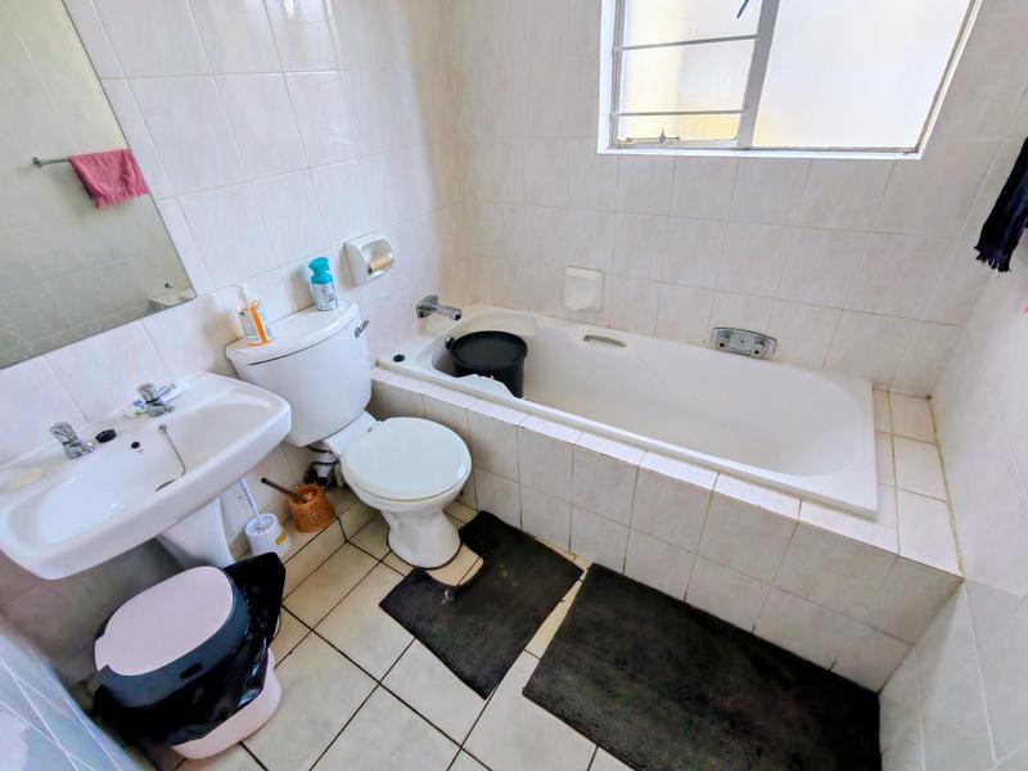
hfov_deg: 94.5
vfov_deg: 78.1
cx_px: 514
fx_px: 475
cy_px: 386
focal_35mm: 16
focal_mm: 1.96
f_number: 2.2
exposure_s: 1/105
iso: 50
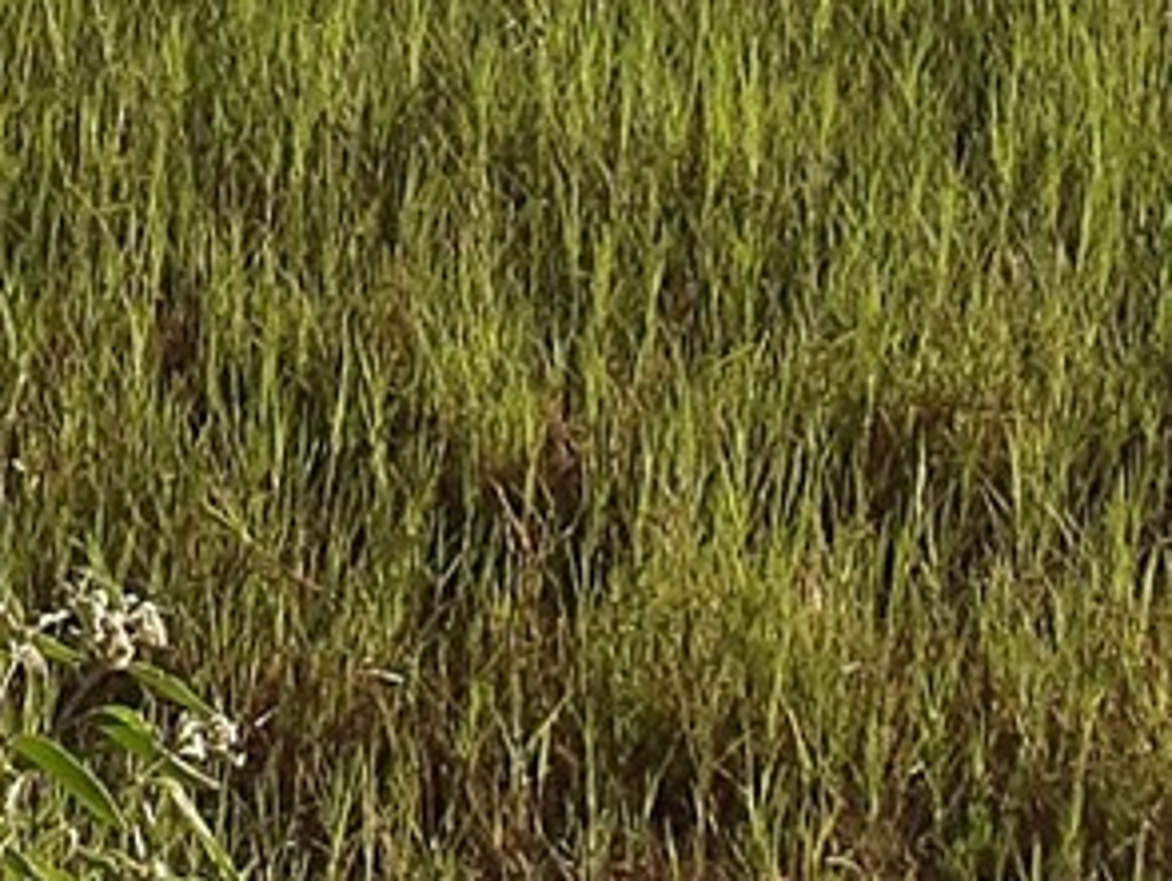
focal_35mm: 320
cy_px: -706
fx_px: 10843
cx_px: -550
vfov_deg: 4.6
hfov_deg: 6.1
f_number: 3.8
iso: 100
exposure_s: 1/390
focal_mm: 8.2
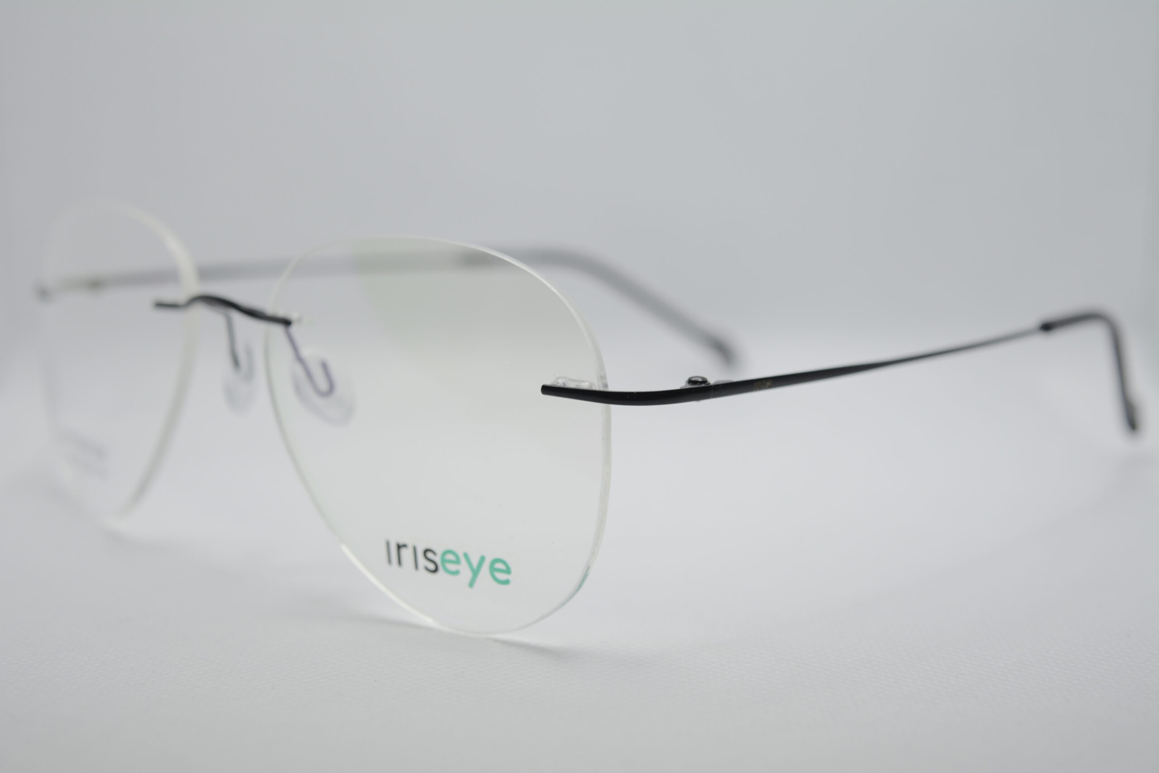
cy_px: 386
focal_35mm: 69
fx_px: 2221
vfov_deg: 19.7
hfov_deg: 29.2
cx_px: 580
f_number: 5.6
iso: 250
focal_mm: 46
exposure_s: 1/125
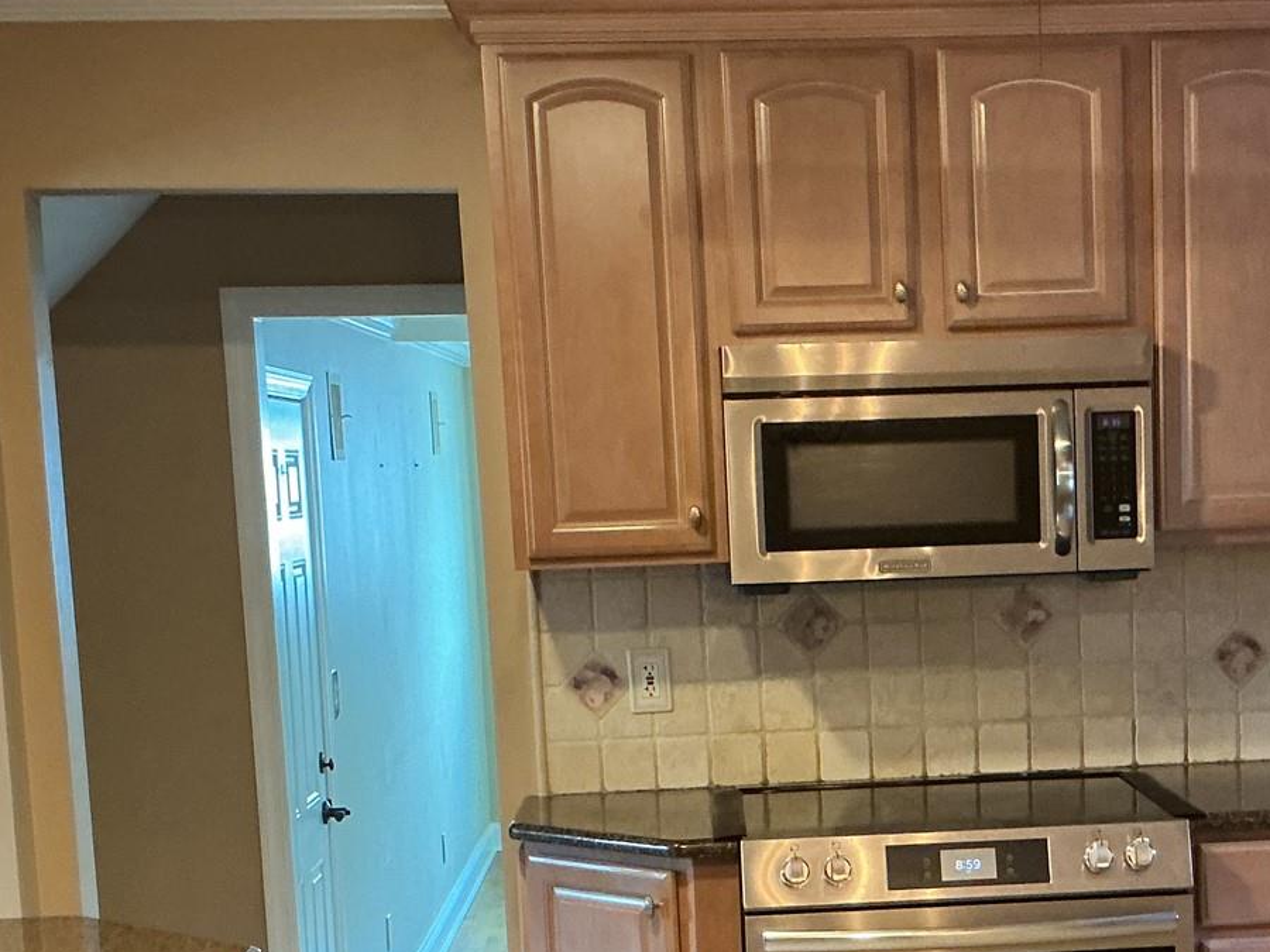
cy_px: 767
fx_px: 2421
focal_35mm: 66
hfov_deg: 29.0
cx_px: 914
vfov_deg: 22.0
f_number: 1.8
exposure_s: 1/40
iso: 250
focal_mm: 3
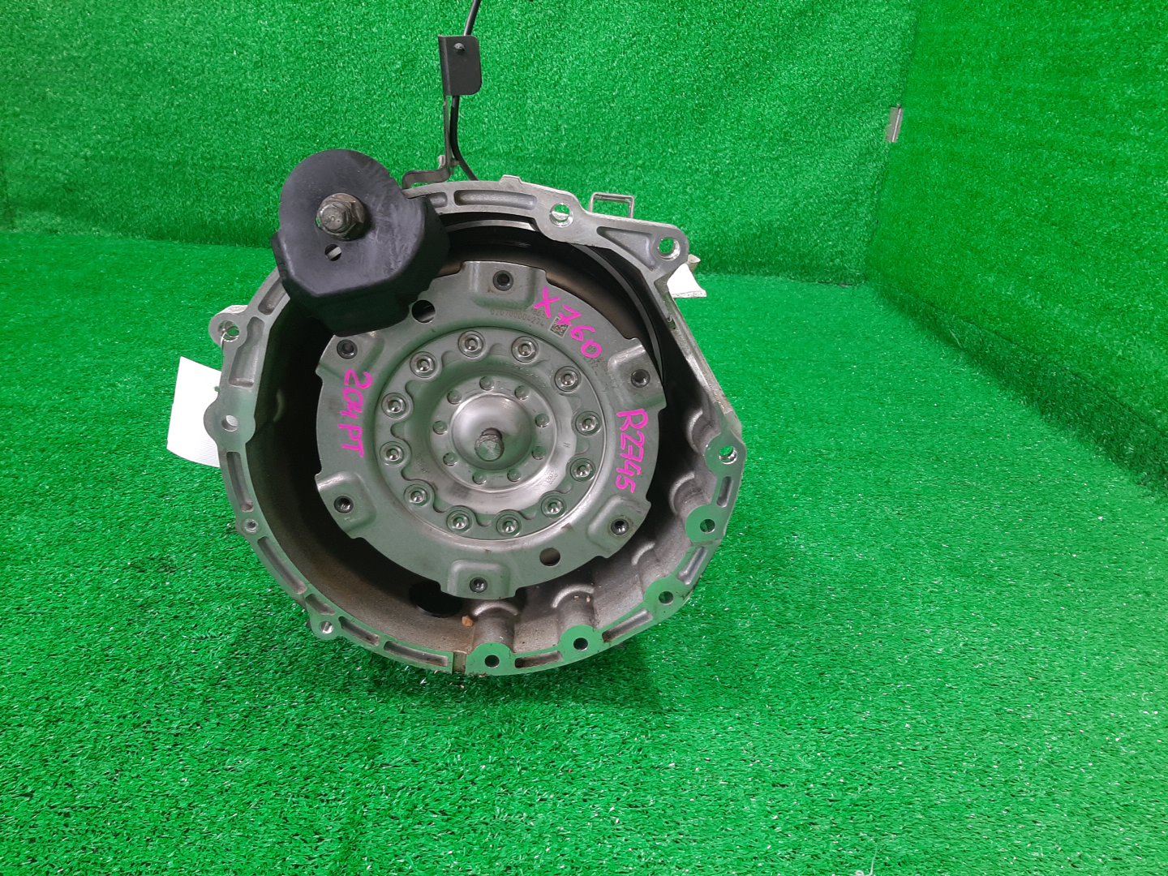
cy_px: 438
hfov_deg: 67.3
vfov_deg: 53.1
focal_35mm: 26
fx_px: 877
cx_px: 584
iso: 98
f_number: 1.7
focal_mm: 3.93
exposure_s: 1/50
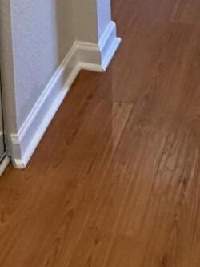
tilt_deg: -6.8
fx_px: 647
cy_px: -217
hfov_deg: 17.3
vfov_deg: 18.2
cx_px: 178
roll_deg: +1.4
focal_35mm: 84
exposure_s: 1/60
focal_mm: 2.22
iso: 200
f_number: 2.2
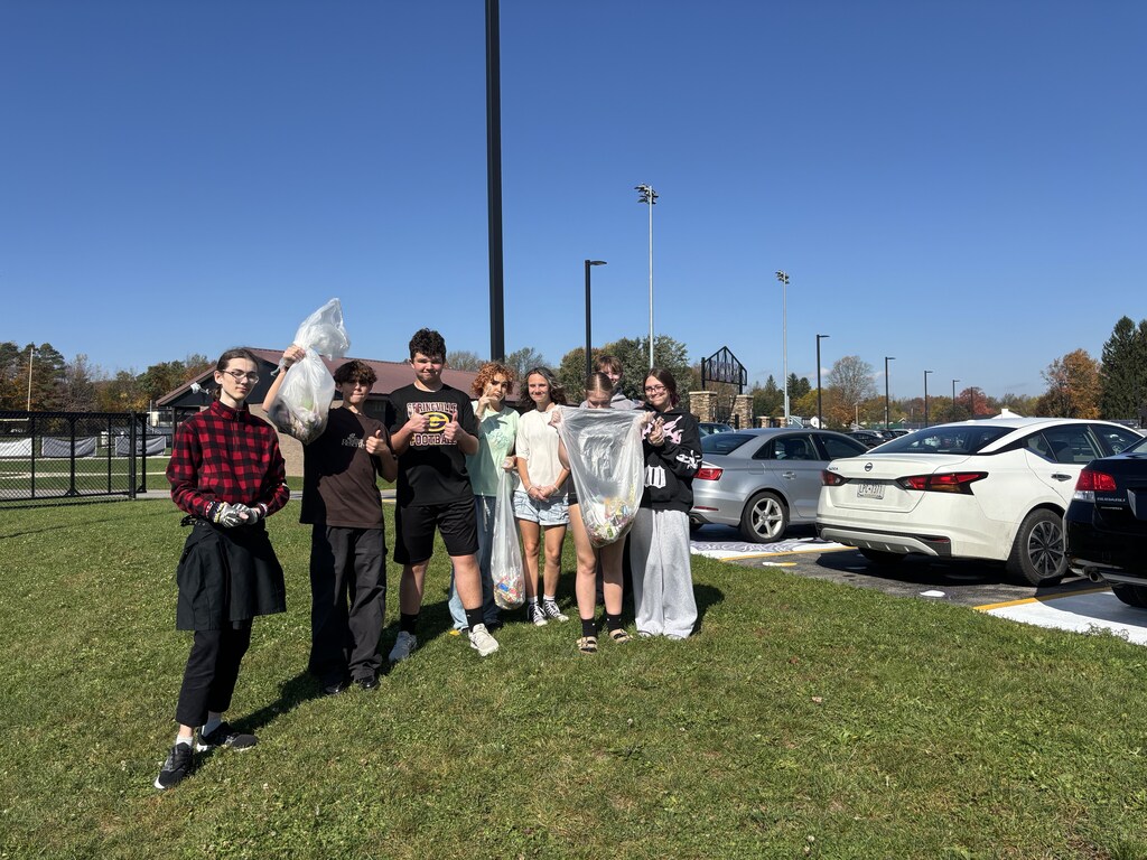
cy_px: 430
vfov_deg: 53.1
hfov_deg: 67.3
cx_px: 574
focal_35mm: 26
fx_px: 862
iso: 50
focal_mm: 5.96
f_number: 1.6
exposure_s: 1/3311
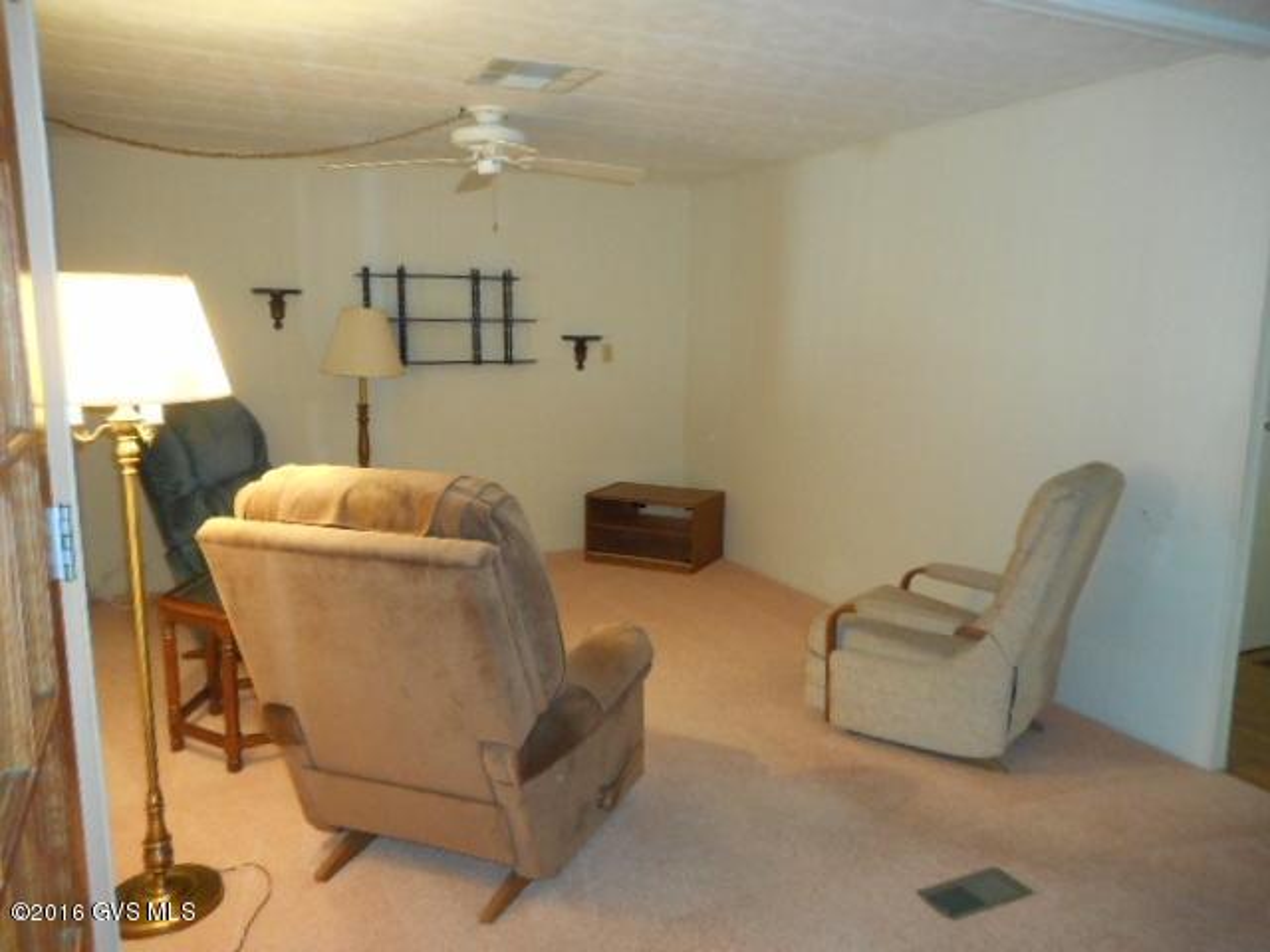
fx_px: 917
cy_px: 476
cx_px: 635
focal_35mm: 25
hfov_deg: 69.4
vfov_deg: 54.9
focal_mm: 4.5
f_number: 3.7
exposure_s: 1/25
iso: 500
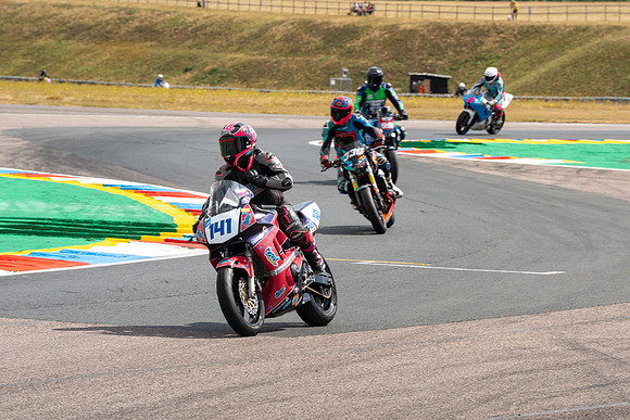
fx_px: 3890
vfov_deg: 6.2
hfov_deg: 9.3
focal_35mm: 222
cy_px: 230
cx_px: 350
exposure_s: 1/500
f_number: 10
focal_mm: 200
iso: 250
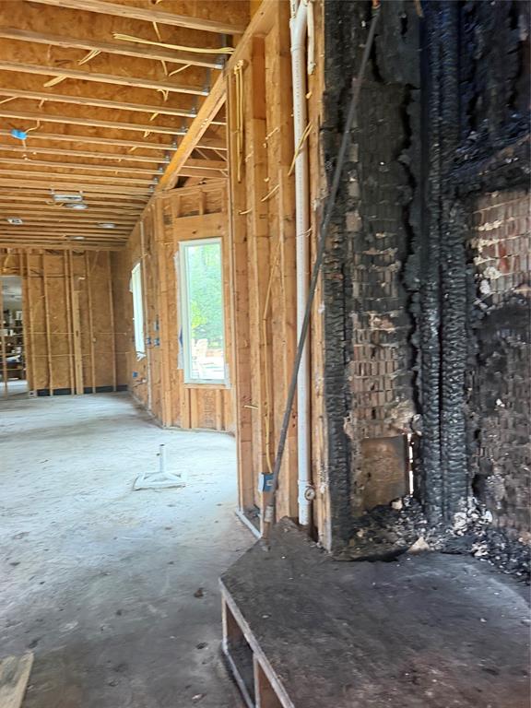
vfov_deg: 71.6
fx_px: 491
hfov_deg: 56.8
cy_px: 354
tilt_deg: -4.3
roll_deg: -0.5
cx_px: 266
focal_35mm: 24
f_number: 1.78
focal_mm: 6.76
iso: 800
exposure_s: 1/60
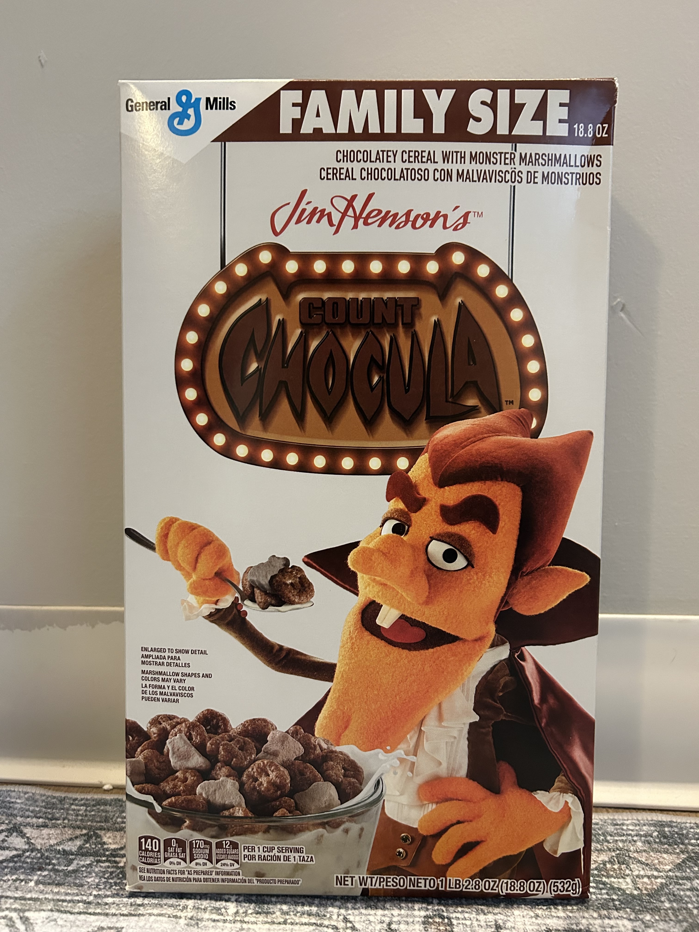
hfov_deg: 53.1
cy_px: 466
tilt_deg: -3.1
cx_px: 350
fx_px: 700
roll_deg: -0.8
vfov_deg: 67.3
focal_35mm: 26
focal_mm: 5.7
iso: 500
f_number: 1.5
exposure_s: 1/60
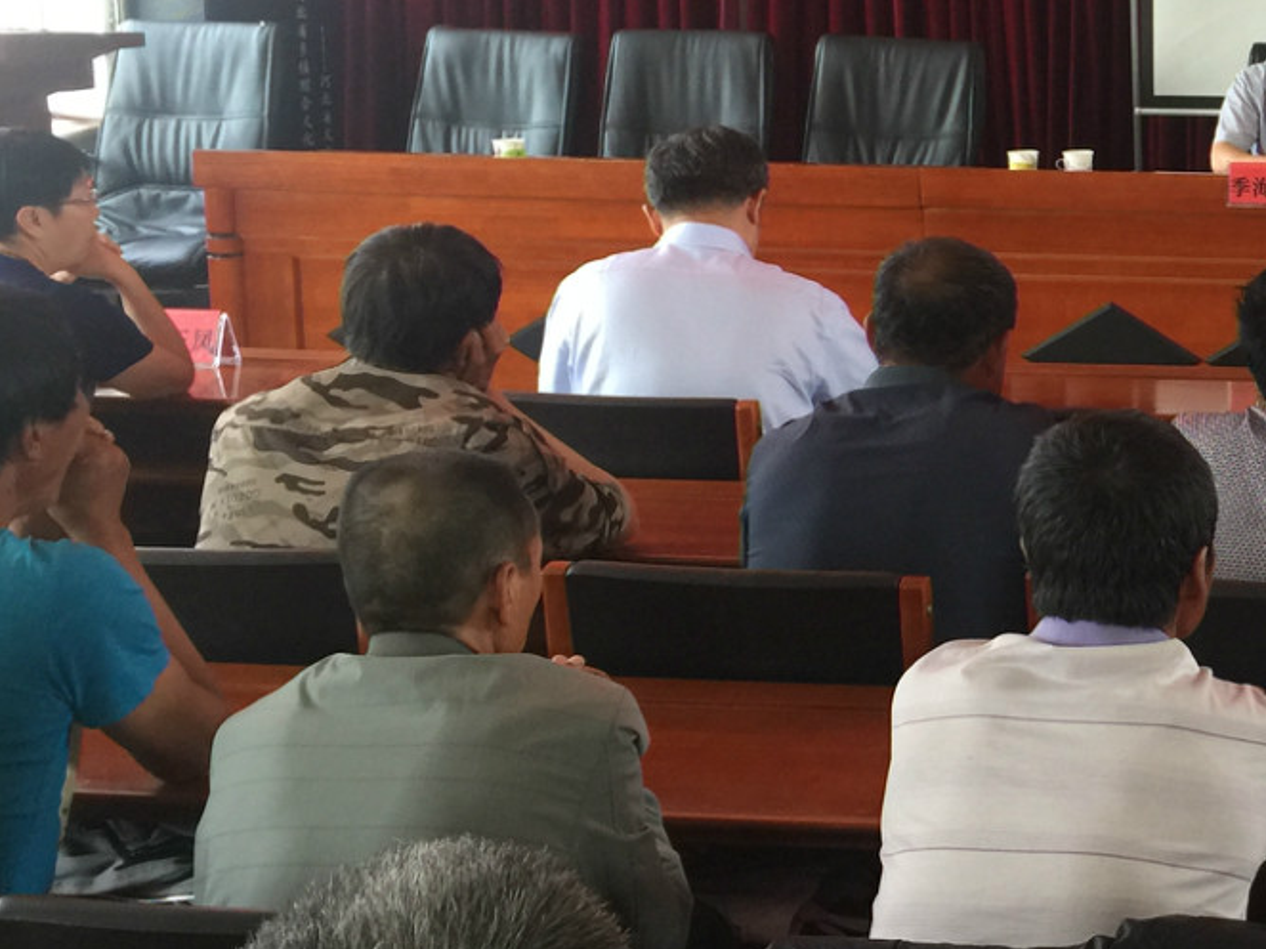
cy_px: 271
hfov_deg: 25.3
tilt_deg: -7.1
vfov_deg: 20.9
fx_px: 2560
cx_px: 1465
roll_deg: -3.1
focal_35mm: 70
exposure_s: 1/33
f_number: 2.2
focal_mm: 4.15
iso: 50
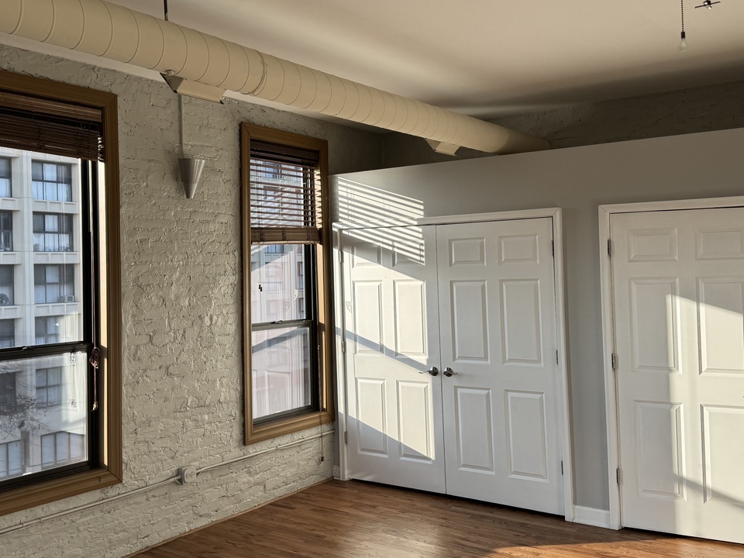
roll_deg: +1.1
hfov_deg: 51.3
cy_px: 255
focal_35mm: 36
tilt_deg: +0.2
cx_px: 363
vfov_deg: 39.6
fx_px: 774
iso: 80
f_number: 1.78
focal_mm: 6.76
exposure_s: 1/842
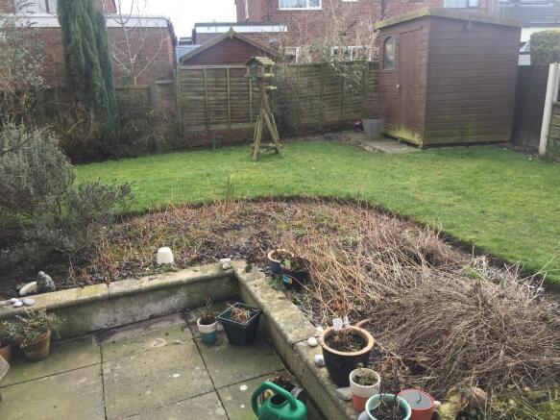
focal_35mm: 29
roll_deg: +0.7
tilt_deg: -17.1
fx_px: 469
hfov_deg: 61.7
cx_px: 280
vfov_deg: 48.2
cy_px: 210
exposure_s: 1/227
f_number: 2.2
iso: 32
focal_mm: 4.15
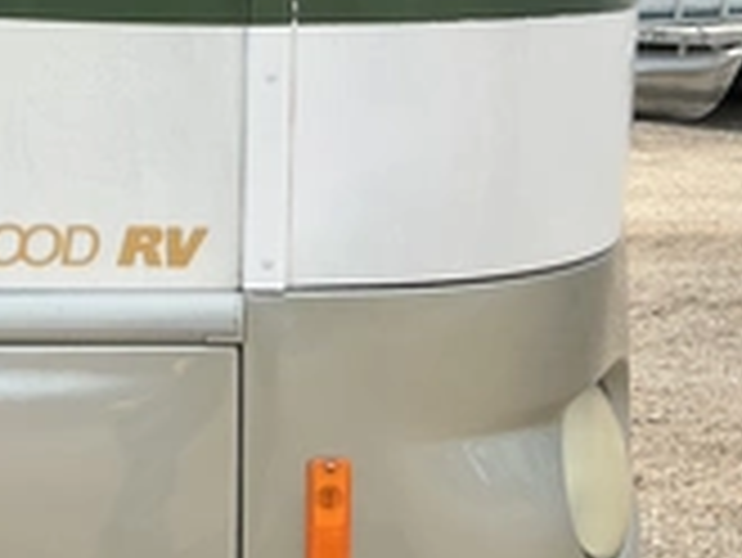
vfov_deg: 21.4
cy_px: 450
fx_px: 1459
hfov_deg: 28.1
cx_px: 189
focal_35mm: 68
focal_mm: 3
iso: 25
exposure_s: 1/1279
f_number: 1.8
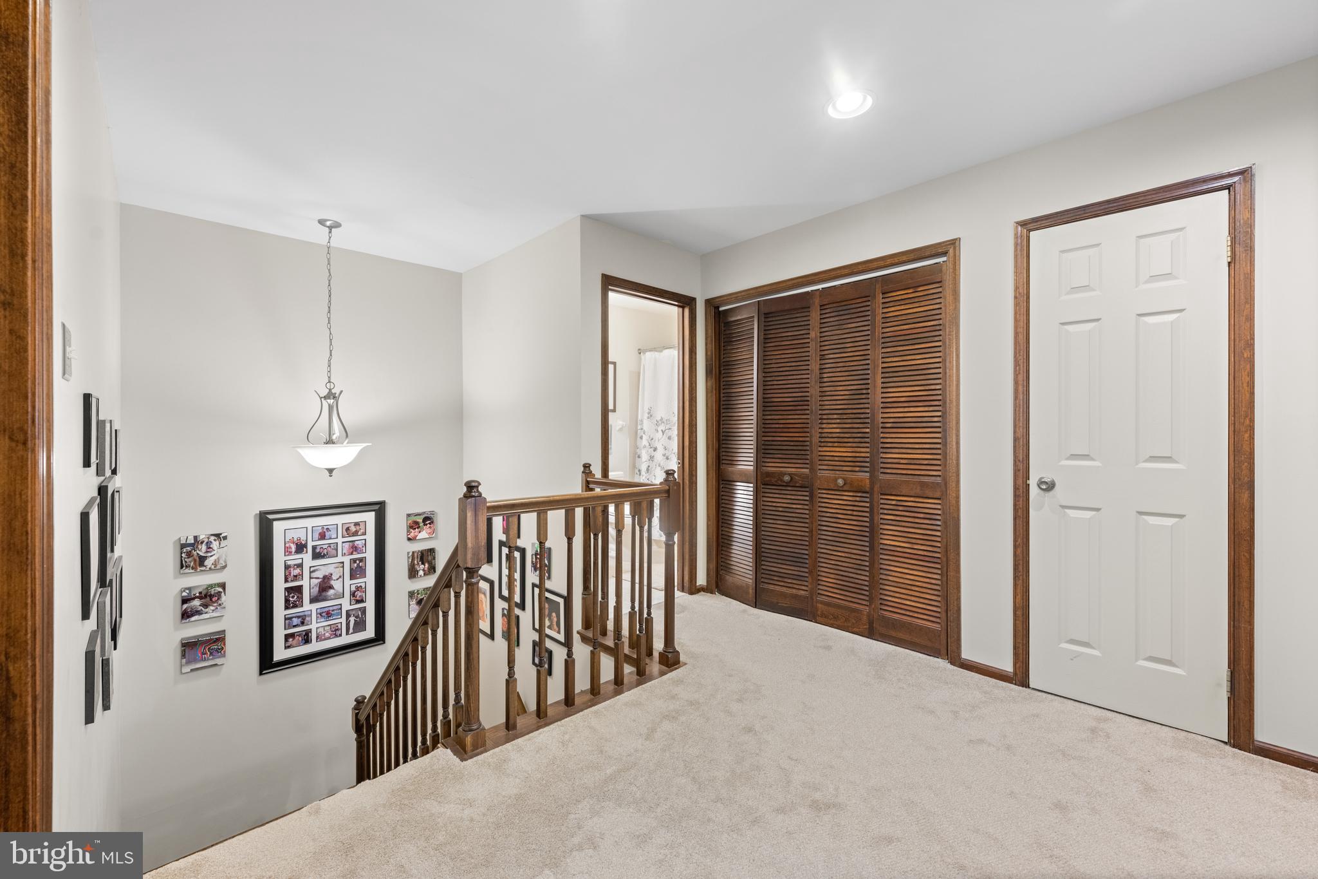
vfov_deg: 81.2
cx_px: 659
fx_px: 512
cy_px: 440
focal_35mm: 14
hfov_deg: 104.3
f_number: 7.1
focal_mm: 14
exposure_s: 1/2.5
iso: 500
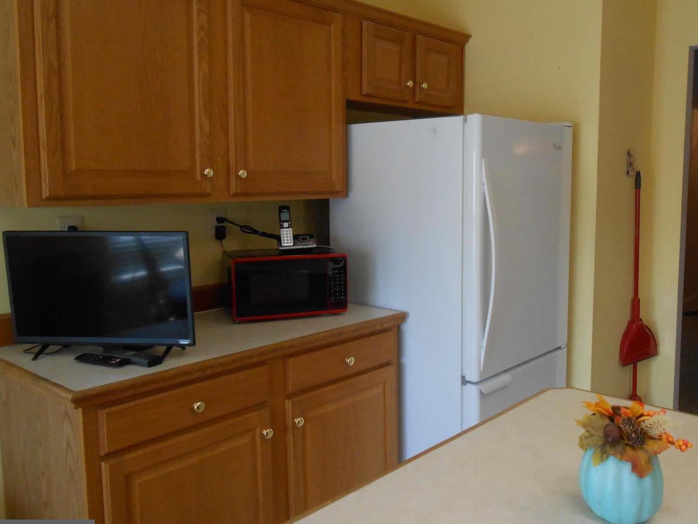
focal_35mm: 31
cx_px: 409
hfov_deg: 58.0
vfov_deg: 45.4
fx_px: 625
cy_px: 241
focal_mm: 4.6
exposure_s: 1/250
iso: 400
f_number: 3.5
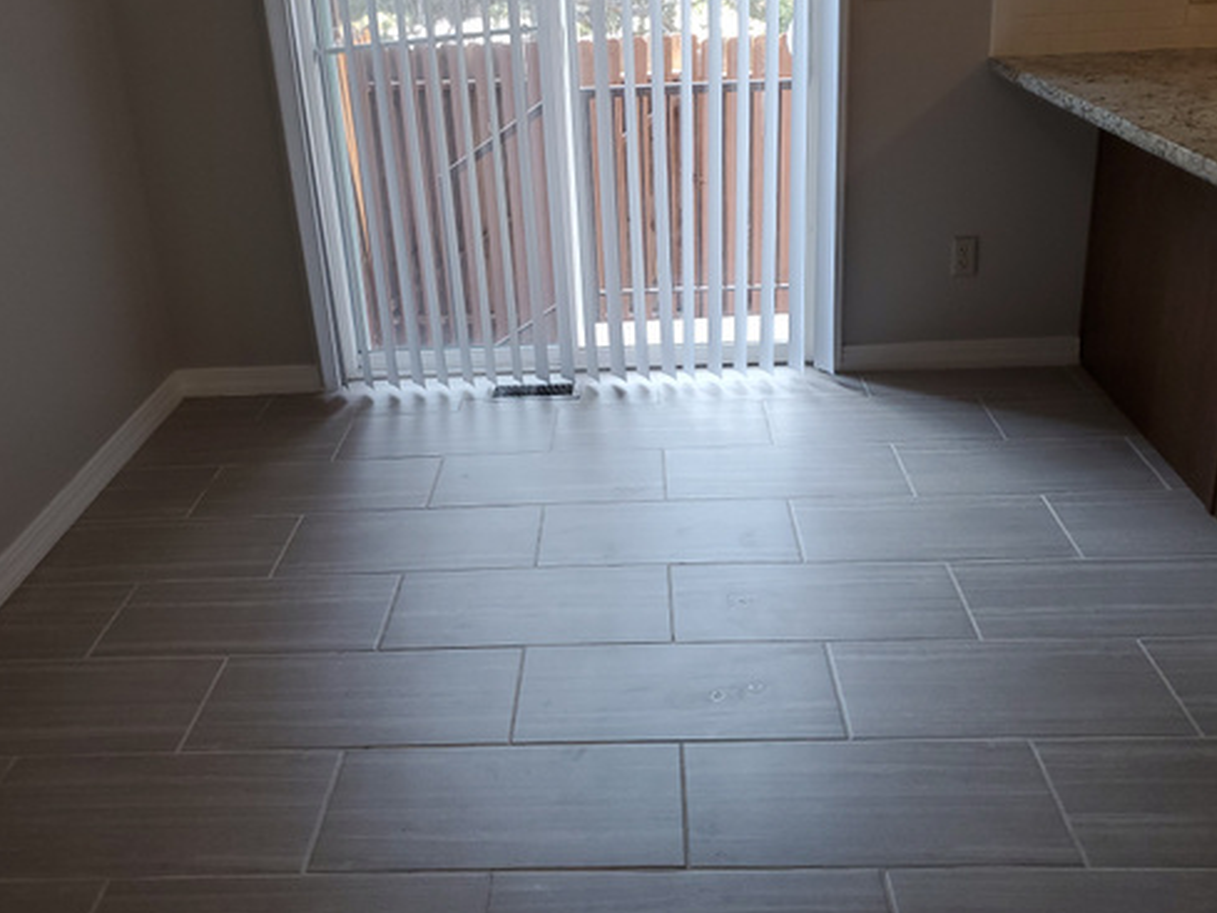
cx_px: 607
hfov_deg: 53.9
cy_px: 371
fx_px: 1196
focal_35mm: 34
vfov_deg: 41.6
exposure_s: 1/120
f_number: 1.5
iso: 100
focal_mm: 4.3
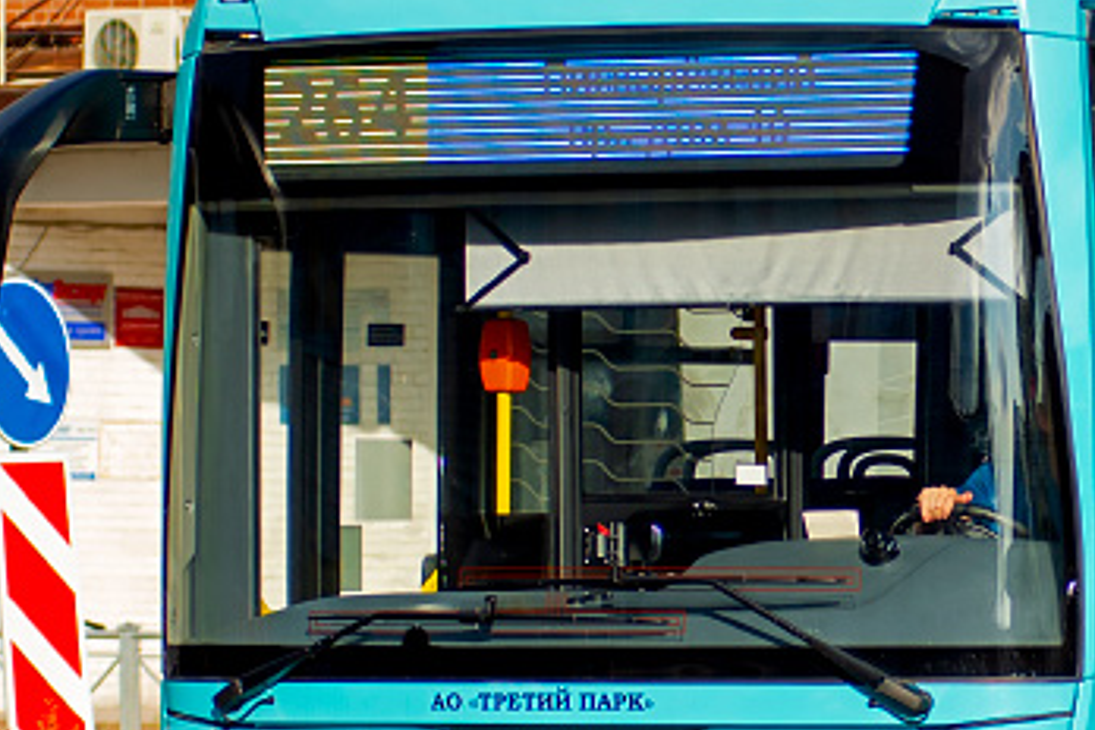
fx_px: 8394
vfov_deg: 5.0
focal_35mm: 276
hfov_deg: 7.4
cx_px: 1186
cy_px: 403
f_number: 5.6
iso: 160
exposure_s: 1/1250
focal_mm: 80
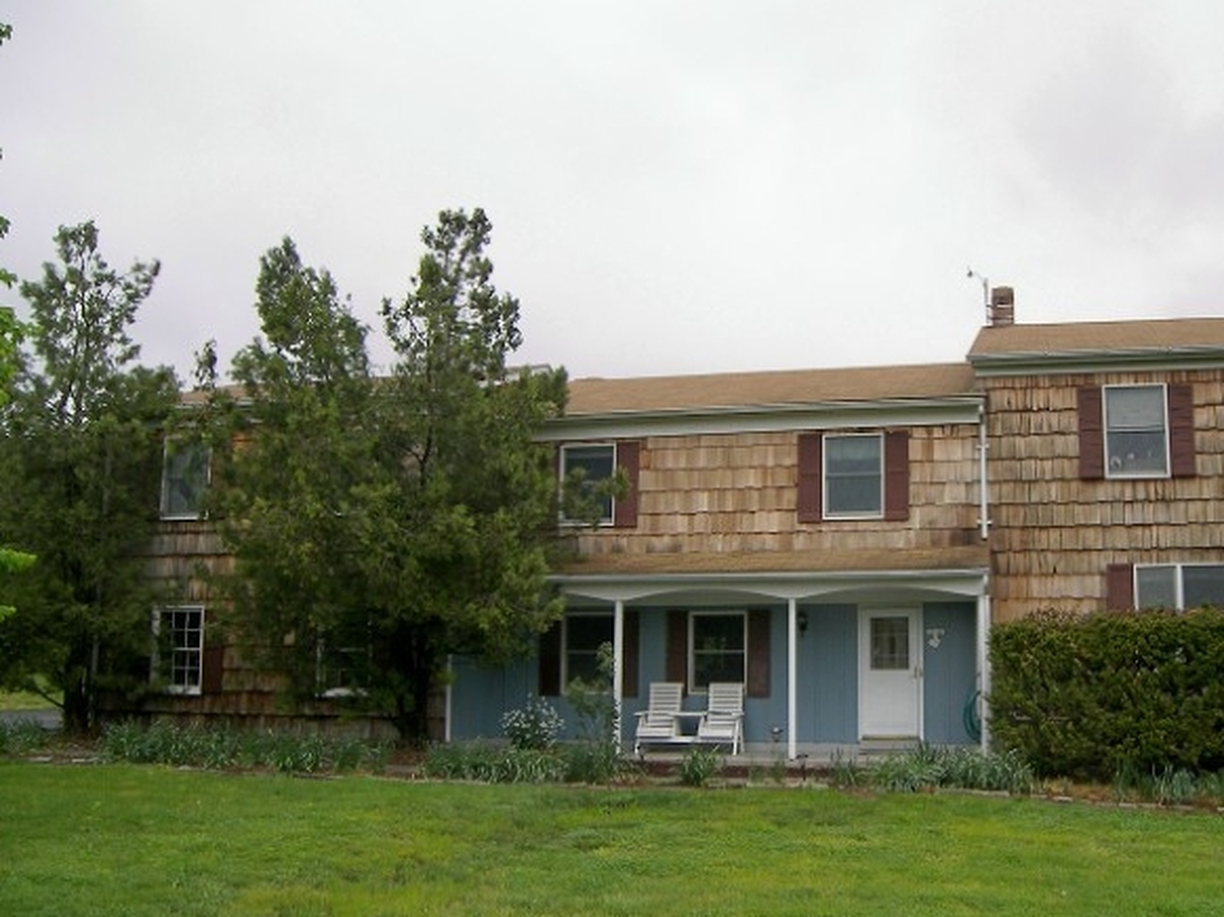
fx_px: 1166
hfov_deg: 54.1
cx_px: 827
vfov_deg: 42.8
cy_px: 526
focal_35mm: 33
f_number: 2.8
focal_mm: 5
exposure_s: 1/200
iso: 50
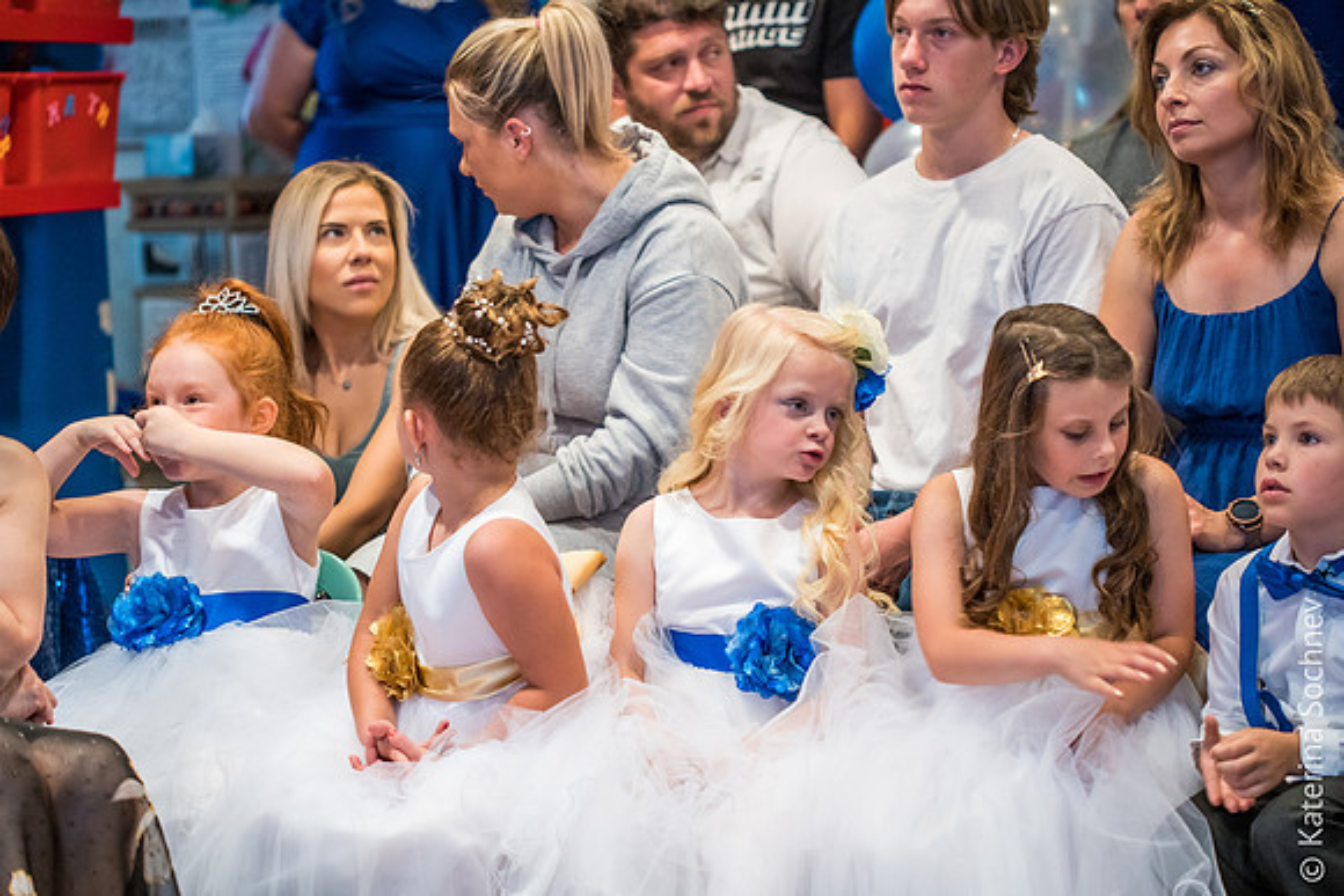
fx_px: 3734
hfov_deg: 20.4
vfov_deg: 13.7
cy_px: 448
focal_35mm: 100
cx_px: 672
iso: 1600
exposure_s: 1/125
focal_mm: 100
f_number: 2.8
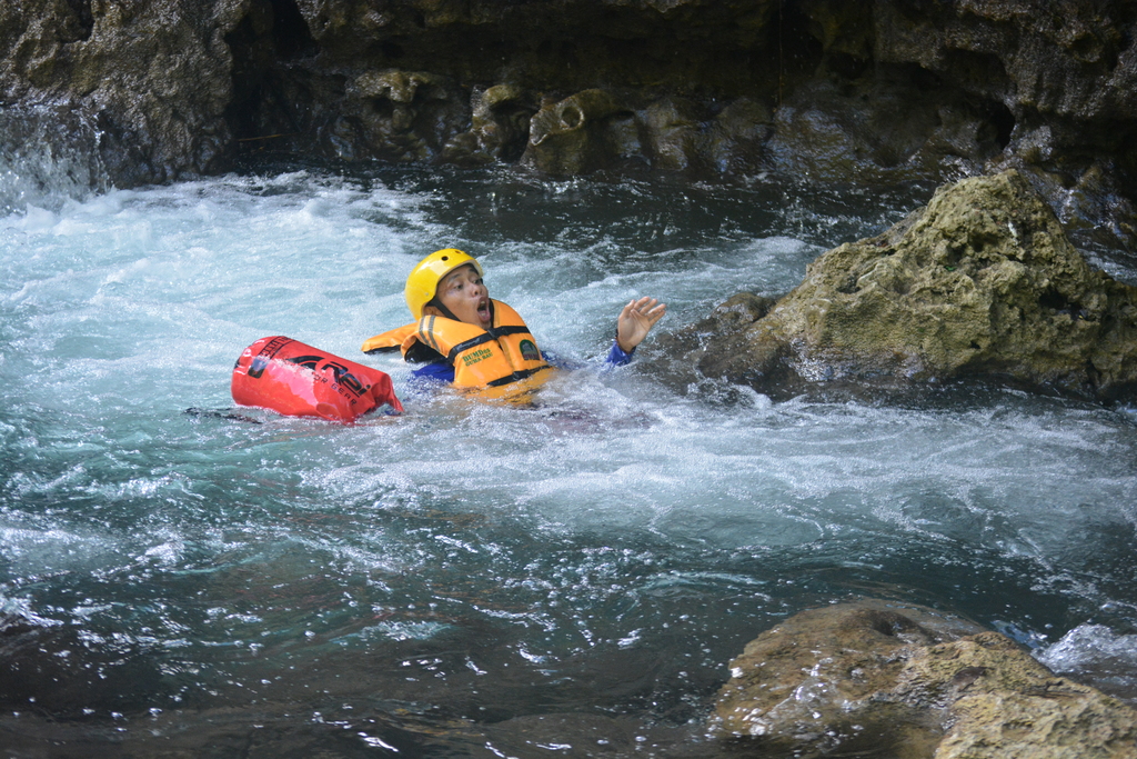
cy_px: 380
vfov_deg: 16.6
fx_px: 2606
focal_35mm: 82
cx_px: 568
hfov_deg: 24.6
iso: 1600
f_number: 4.2
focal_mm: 55
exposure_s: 1/400
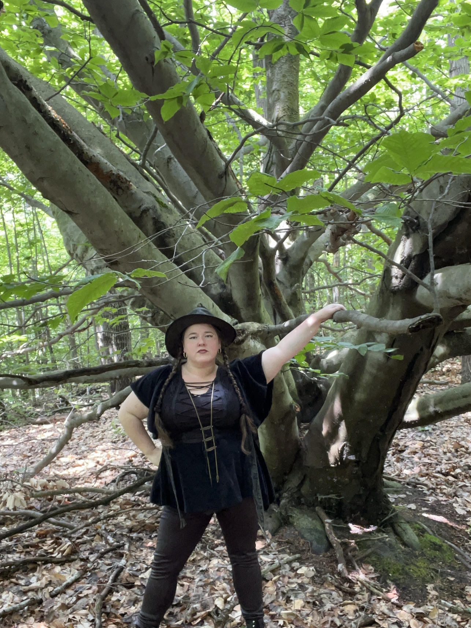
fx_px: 635
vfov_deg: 52.5
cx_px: 240
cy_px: 351
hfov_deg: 40.7
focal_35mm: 35
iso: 200
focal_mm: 2.71
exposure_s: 1/60
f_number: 2.2
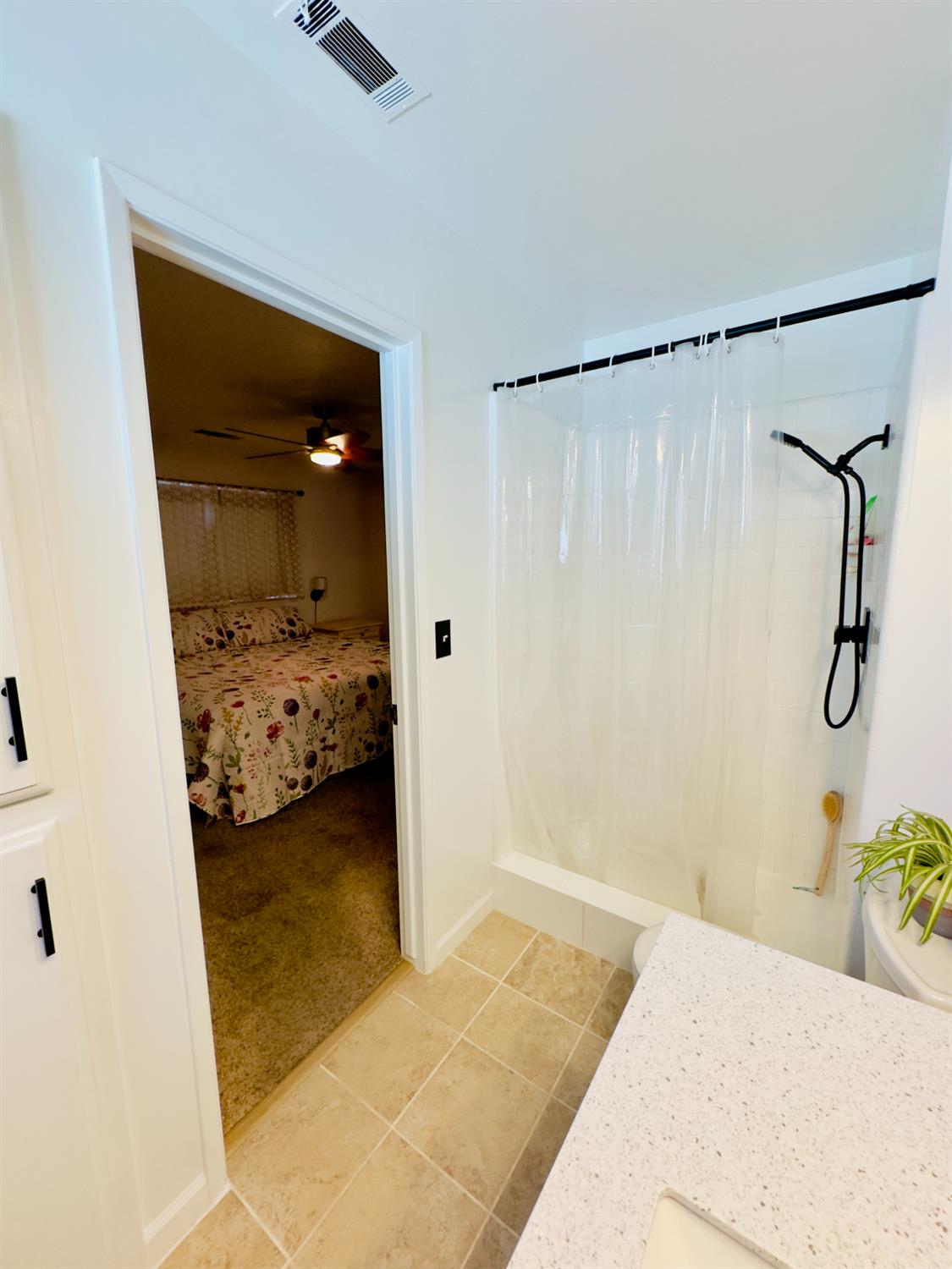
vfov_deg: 102.1
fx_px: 513
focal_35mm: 14
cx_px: 476
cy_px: 634
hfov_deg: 85.7
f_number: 2.2
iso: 200
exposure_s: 1/120
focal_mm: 2.22
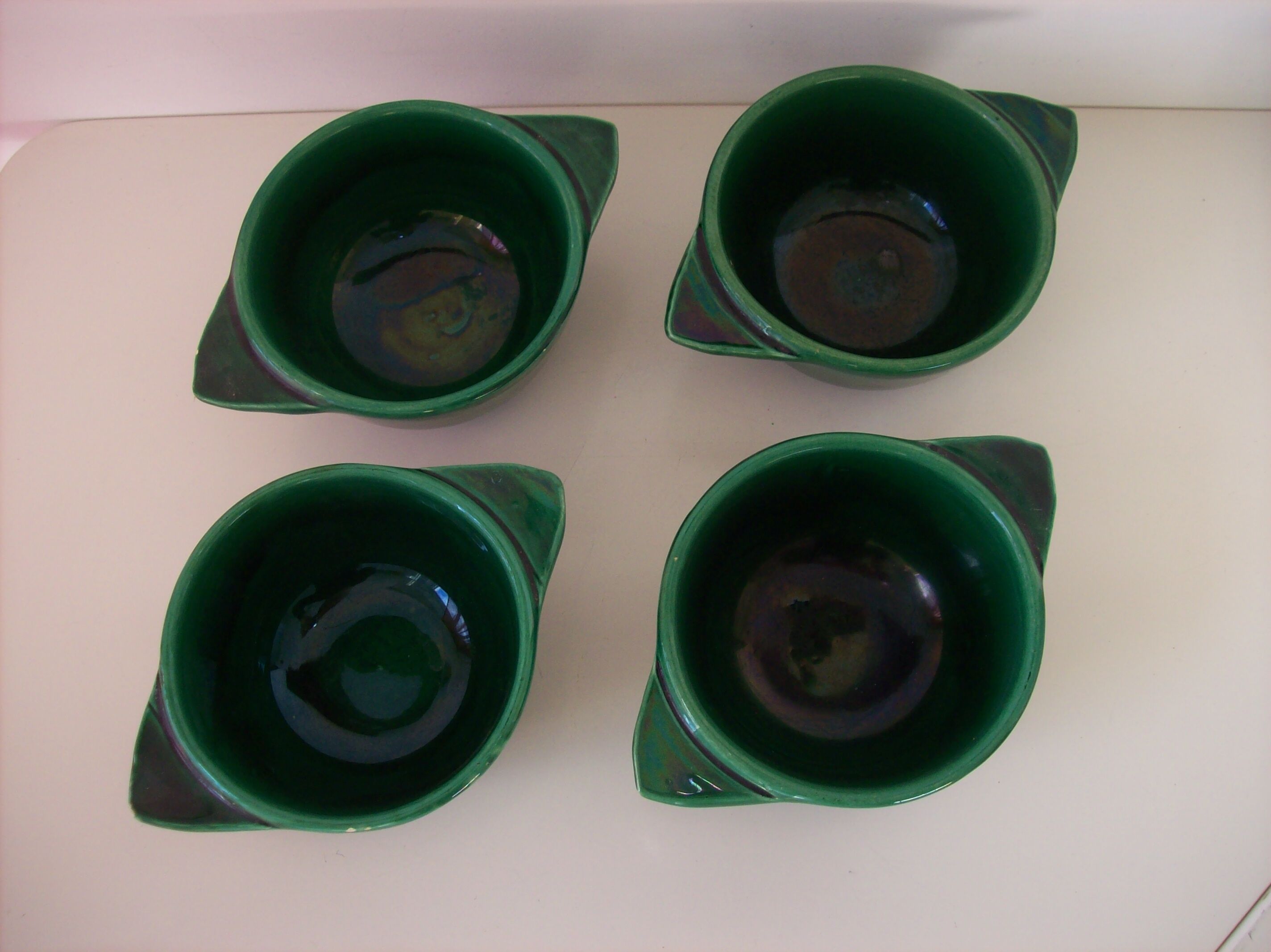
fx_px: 1321
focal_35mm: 36
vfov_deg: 39.6
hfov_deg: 51.4
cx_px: 636
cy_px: 476
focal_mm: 6
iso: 80
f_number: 2.7
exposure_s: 1/64
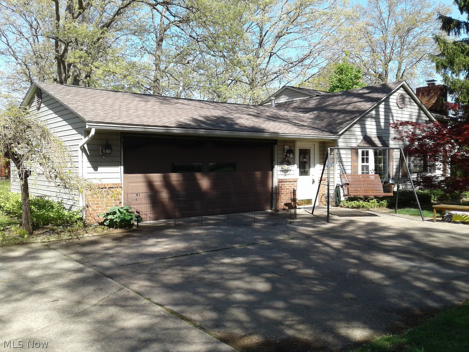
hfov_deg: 55.4
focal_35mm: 33
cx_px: 234
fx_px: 447
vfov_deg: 42.9
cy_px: 176
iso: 50
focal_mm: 3.3
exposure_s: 1/651
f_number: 2.2
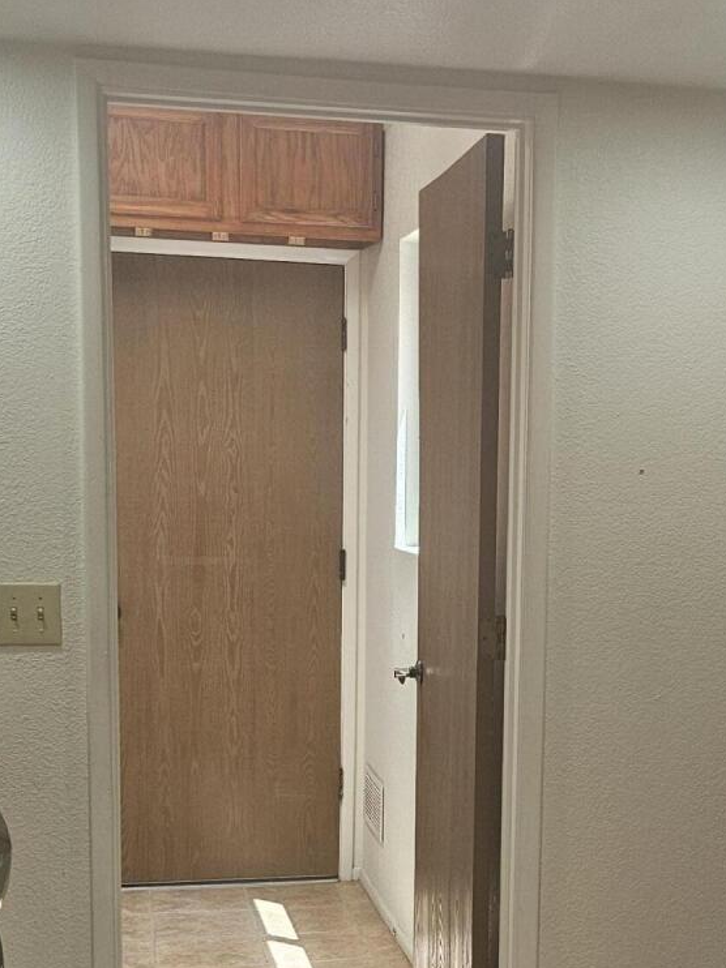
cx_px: 533
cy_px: 754
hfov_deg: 23.4
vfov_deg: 30.5
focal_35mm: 62
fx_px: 1735
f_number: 1.8
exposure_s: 1/120
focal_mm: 5.4
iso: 100
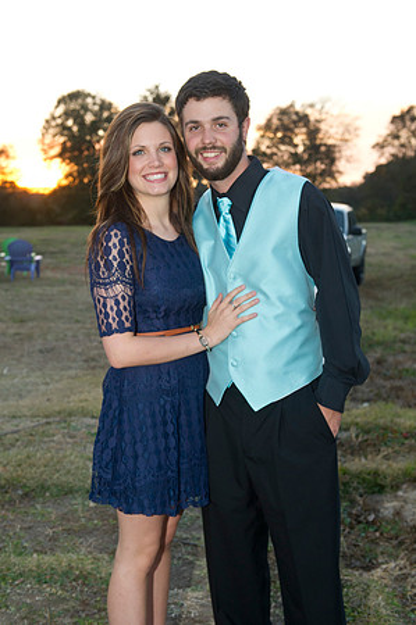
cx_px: 208
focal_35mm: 48
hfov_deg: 28.0
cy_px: 312
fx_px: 834
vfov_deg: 41.2
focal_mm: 48
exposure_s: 1/160
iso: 640
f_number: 5
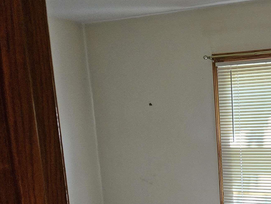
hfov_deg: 31.6
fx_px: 423
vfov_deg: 25.3
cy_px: 216
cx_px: 297
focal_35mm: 54
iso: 800
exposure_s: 1/60
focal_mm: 5.4
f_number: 1.8
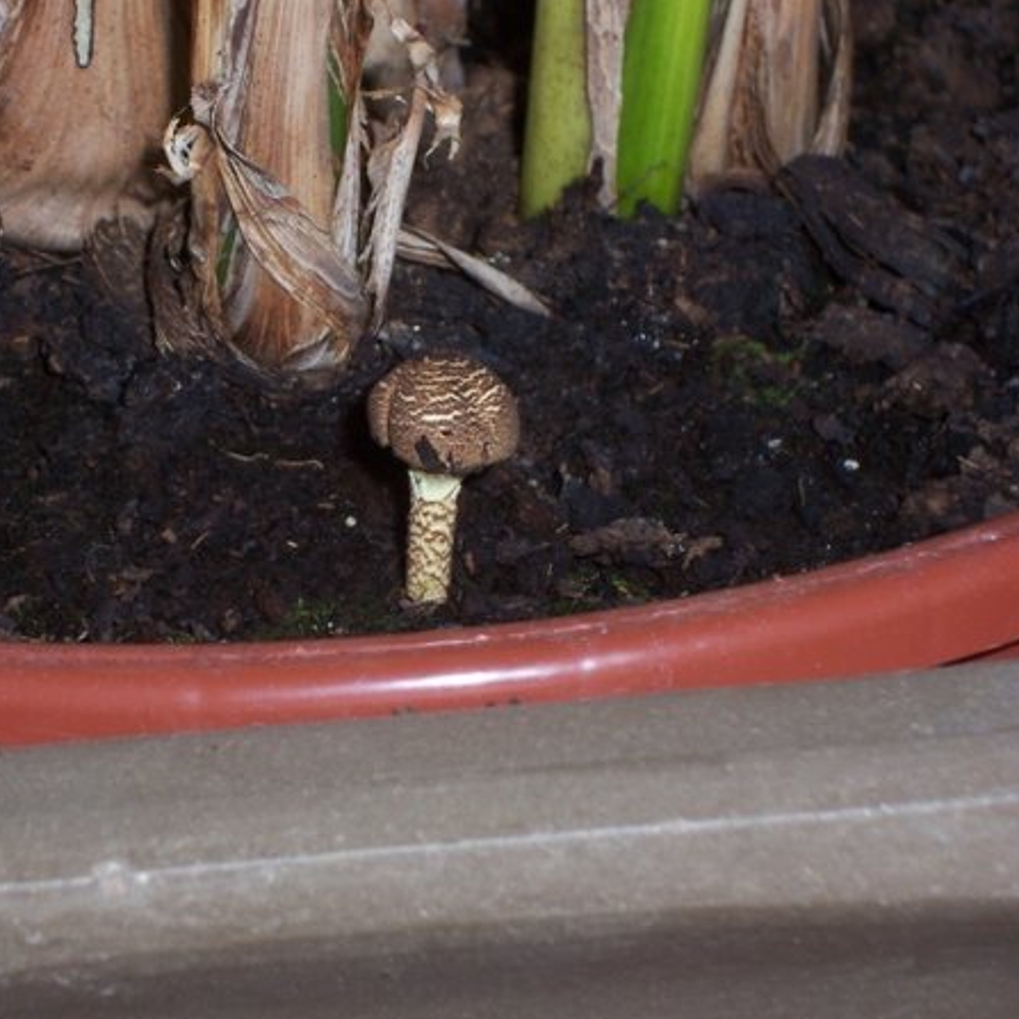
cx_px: 344
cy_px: 508
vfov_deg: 14.4
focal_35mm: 121
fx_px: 4030
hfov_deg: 14.4
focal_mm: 16.8
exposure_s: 1/90
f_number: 4.6
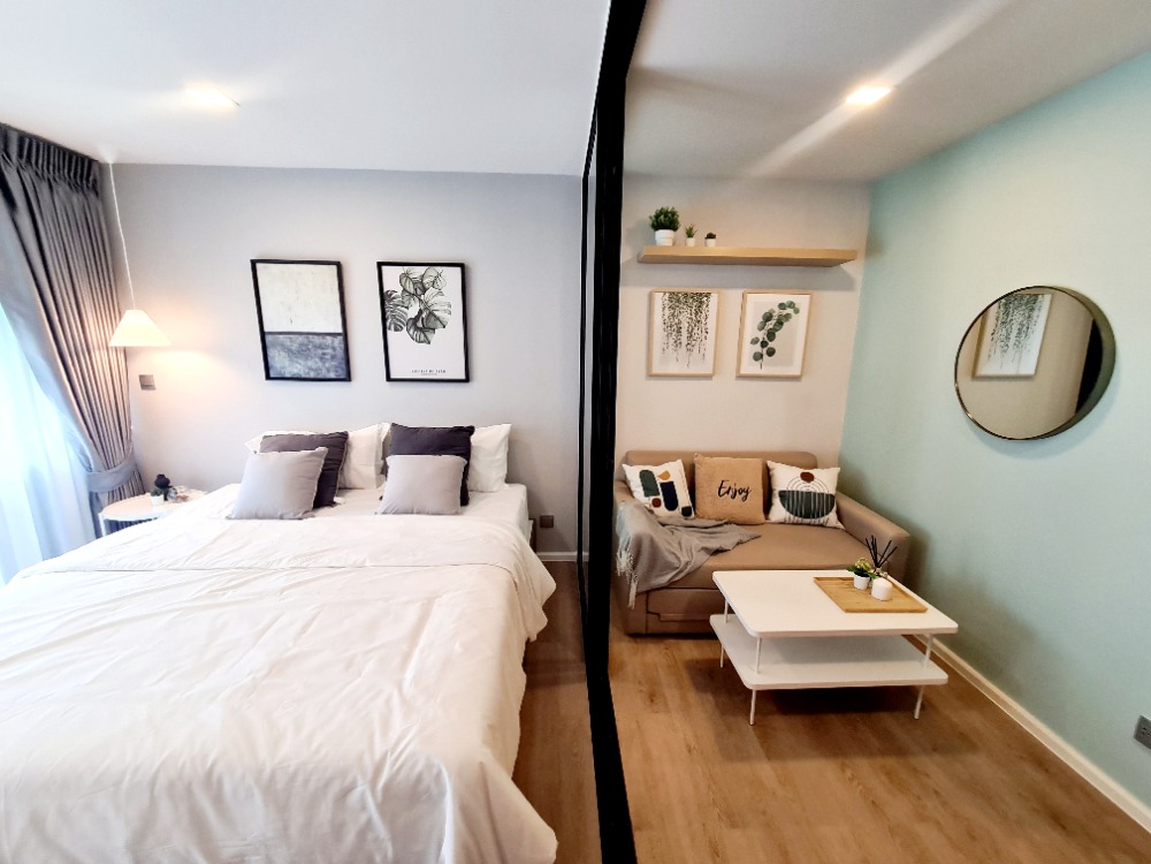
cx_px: 576
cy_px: 432
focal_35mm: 13
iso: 160
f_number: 2.2
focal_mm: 2.2
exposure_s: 1/50
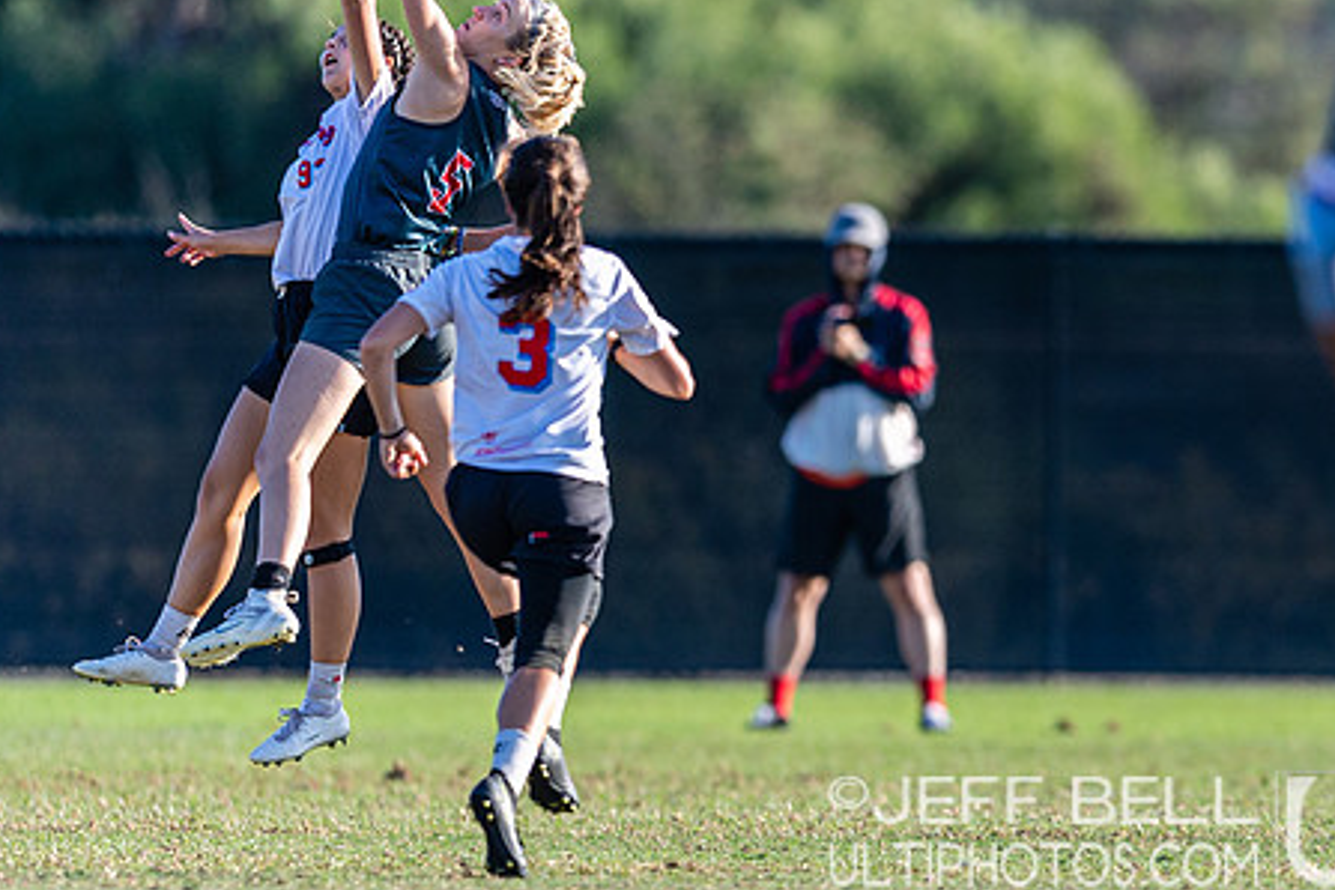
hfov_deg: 2.2
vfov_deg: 1.5
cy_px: 537
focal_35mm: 943
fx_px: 34967
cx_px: 1055
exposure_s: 1/2000
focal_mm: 400
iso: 200
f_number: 2.8
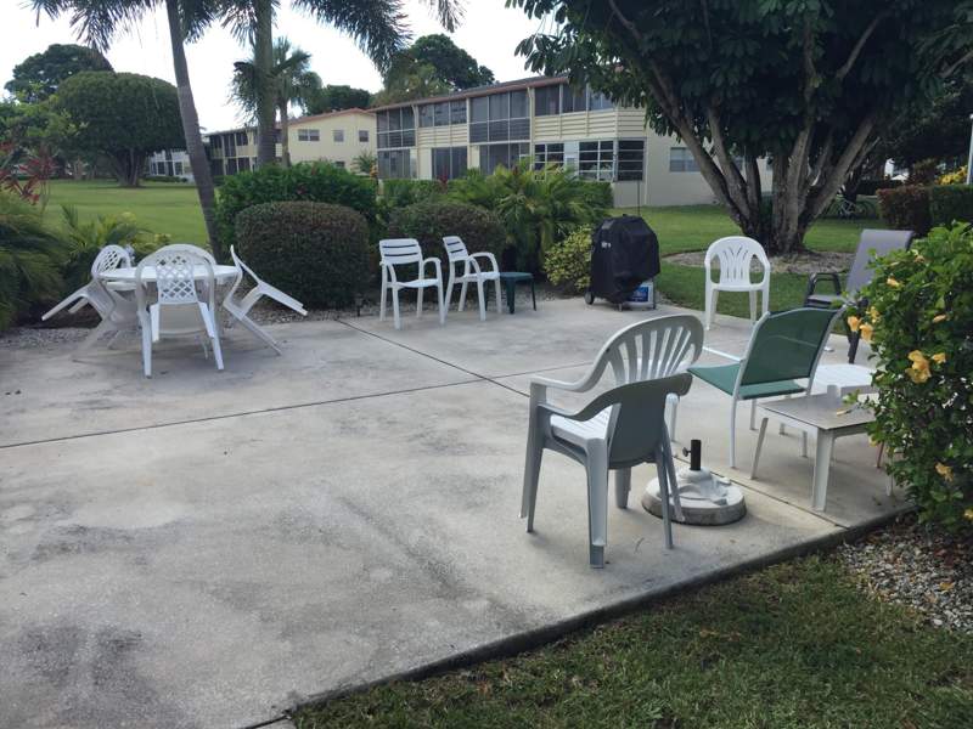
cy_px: 364
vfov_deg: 48.2
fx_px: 815
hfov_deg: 61.7
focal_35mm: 29
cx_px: 486
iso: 32
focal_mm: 4.15
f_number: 2.2
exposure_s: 1/694
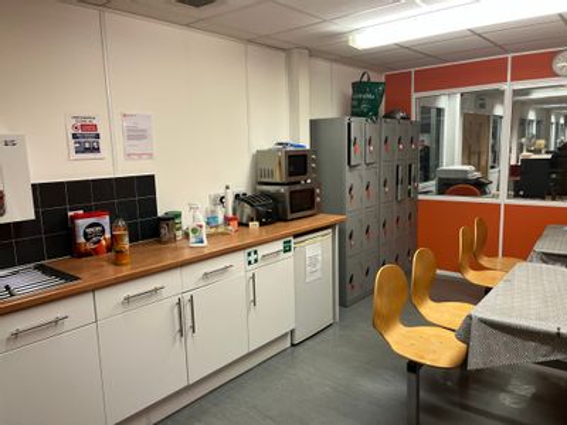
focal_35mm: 26
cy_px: 212
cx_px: 284
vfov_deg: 53.1
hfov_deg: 67.3
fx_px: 426
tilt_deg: -6.7
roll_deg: +1.6
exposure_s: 1/100
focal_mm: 5.1
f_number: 1.6
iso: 125
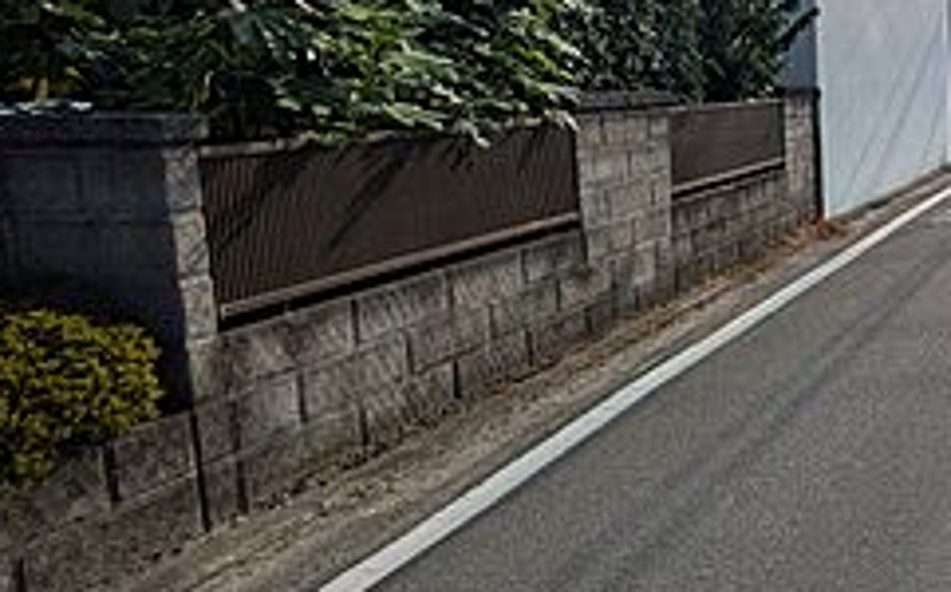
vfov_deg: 33.9
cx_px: 1125
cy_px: 174
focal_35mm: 37
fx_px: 958
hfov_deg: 39.3
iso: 55
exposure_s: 1/10638
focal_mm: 1.83
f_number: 2.2
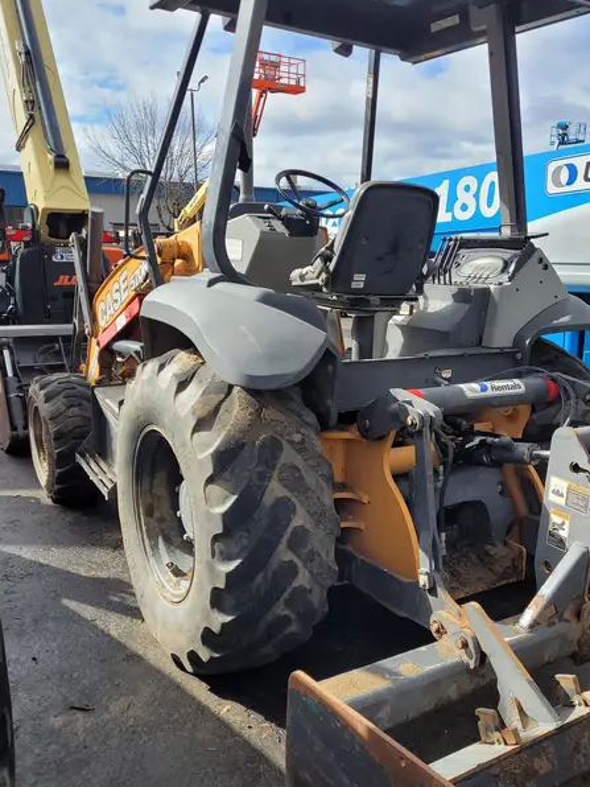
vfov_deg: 56.8
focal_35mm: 32
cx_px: 352
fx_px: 727
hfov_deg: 43.9
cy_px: 407
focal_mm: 5.4
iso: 40
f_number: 1.8
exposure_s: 1/1314
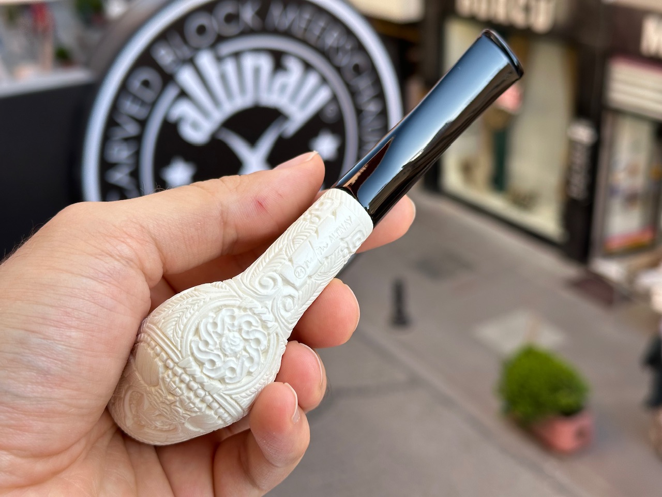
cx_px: 331
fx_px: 918
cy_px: 248
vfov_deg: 30.3
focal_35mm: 48
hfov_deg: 39.7
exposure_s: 1/469
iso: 64
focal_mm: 6.86
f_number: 1.78
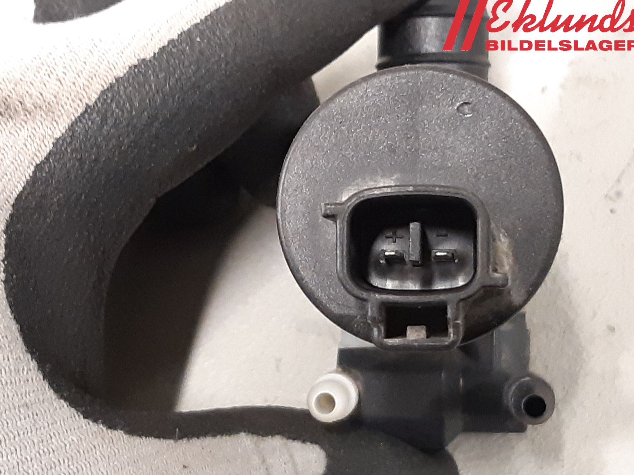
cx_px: 311
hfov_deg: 65.3
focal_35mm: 27
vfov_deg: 51.4
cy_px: 243
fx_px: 495
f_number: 1.7
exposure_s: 1/25
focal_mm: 3.93
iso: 320
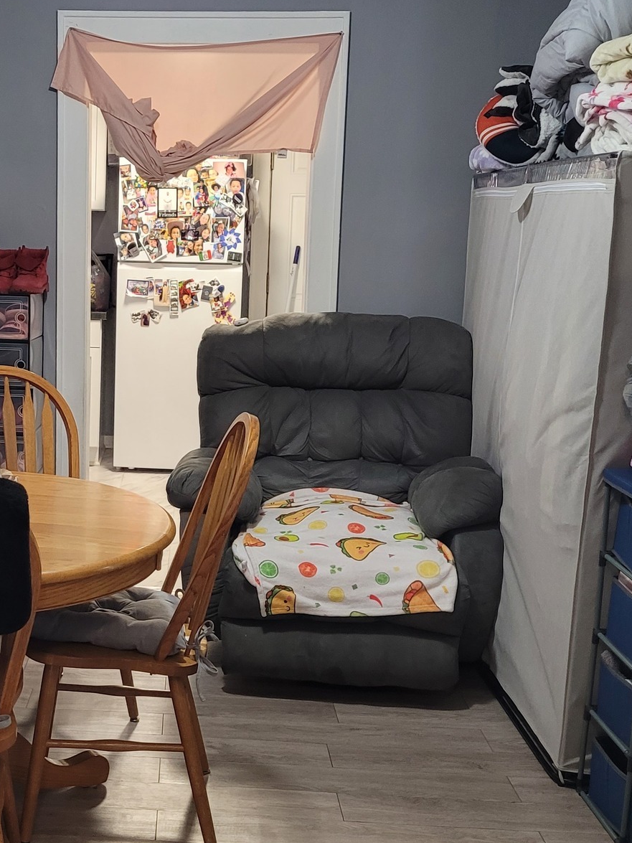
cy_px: 440
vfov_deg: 37.5
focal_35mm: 51
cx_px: 109
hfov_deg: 27.9
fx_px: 1242
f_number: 1.8
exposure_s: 1/40
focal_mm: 5.4
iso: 320
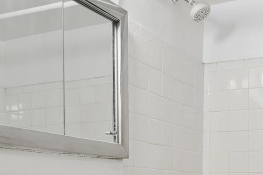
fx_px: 453
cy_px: 197
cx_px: 239
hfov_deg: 30.9
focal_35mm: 62
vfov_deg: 20.7
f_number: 10
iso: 100
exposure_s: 1/1.67
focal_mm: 17
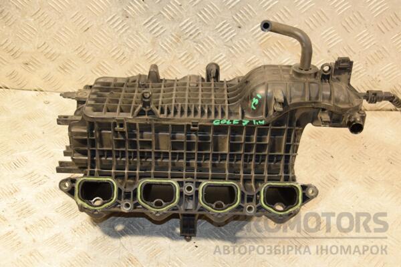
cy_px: 134
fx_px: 568
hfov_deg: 38.9
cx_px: 200
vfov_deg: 26.5
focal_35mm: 51
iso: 800
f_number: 5
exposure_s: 1/125
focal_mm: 34
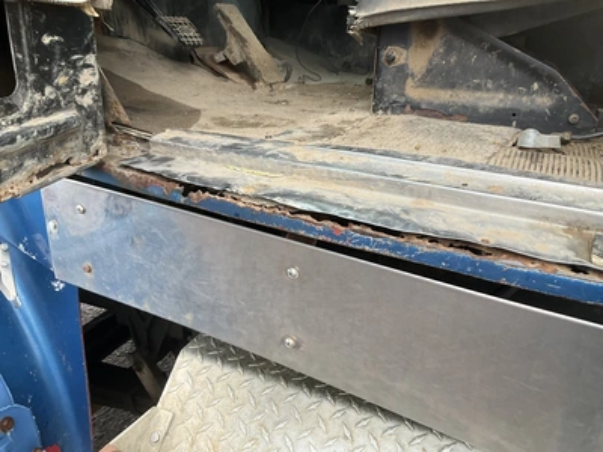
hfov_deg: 61.7
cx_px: 302
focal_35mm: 29
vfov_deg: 48.2
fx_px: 505
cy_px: 226
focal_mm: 3
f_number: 1.8
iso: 32
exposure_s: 1/122
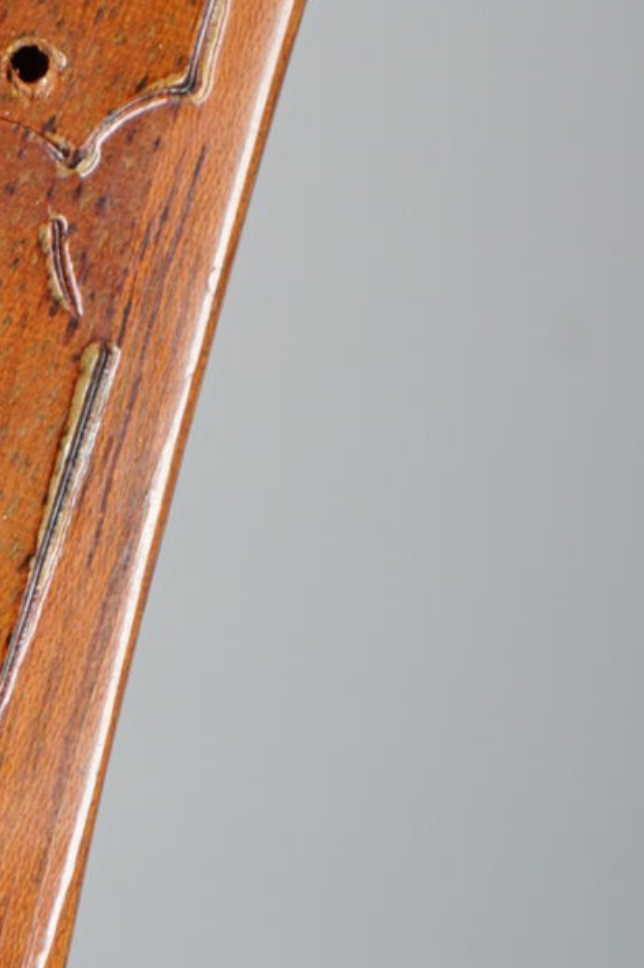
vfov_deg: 6.7
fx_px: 8198
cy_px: -86
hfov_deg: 4.5
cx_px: -254
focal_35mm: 305
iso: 160
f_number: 8
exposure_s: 1/160
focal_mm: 70
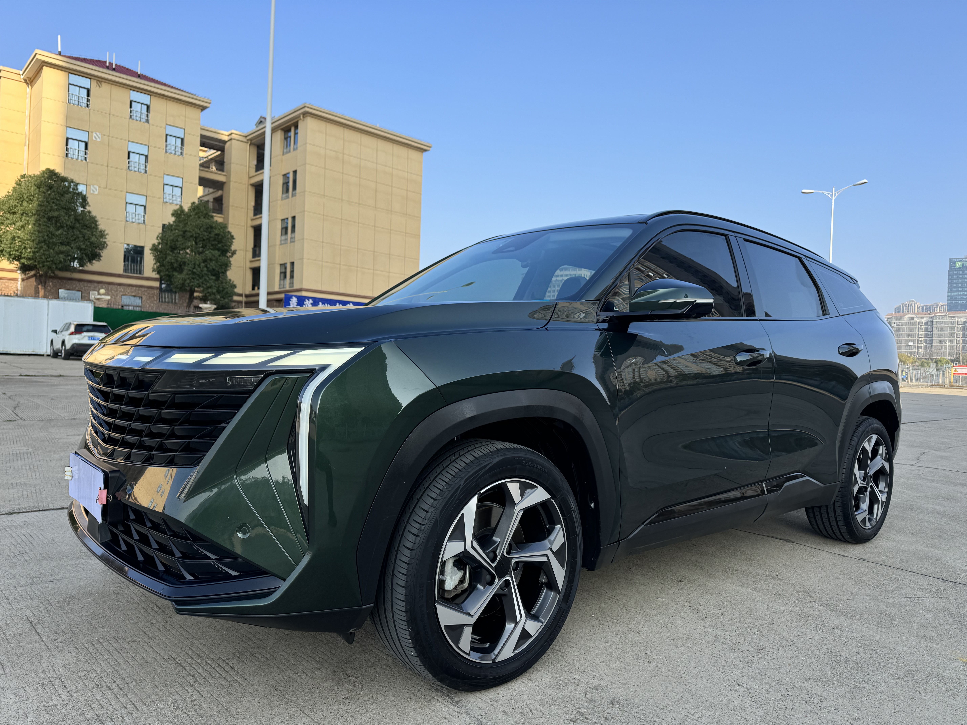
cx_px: 484
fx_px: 670
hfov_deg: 71.6
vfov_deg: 56.8
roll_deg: -2.1
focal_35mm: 24
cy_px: 362
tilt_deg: +0.6
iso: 80
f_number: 1.78
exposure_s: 1/2174
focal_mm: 6.76
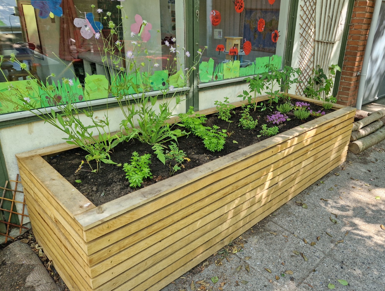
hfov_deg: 73.8
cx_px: 192
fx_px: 256
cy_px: 146
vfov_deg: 59.1
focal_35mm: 23
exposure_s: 1/100
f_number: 1.8
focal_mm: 5.4
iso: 64
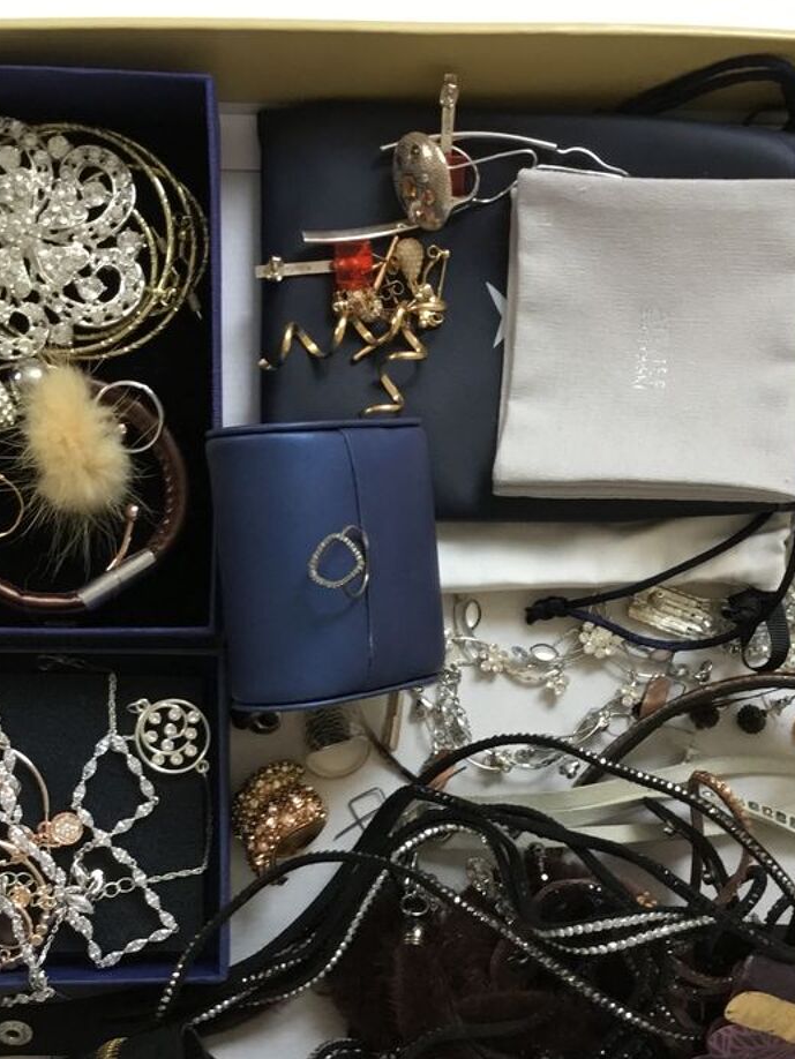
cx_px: 403
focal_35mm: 45
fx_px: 1377
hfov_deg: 32.2
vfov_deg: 41.5
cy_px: 711
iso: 125
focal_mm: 3.3
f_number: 2.4
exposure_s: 1/33
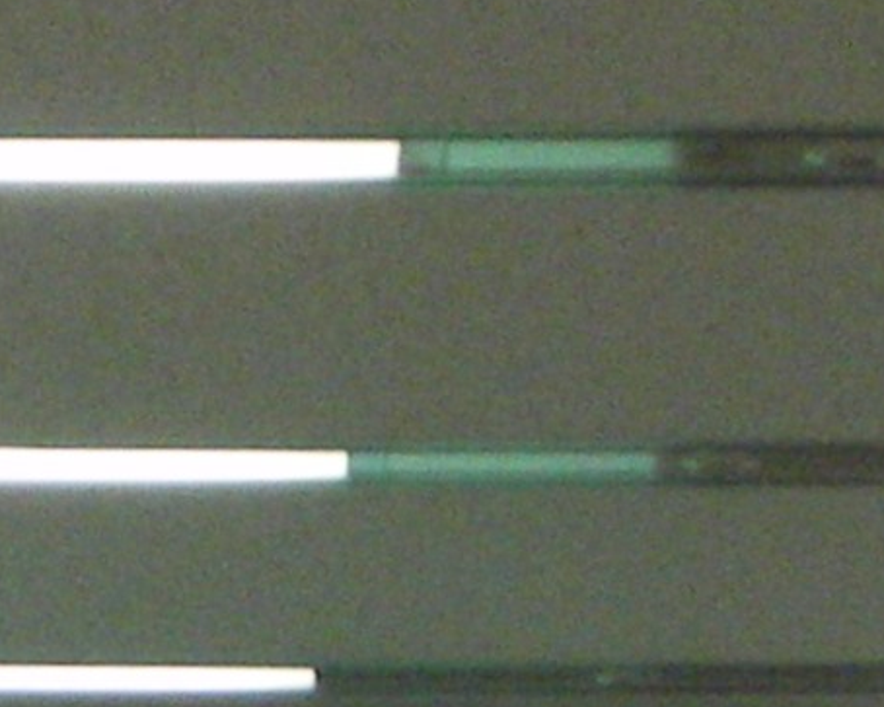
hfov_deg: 5.0
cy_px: 1822
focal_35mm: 384
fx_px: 10044
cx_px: -341
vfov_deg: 3.9
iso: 400
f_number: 4.6
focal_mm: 12.3
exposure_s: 1/60
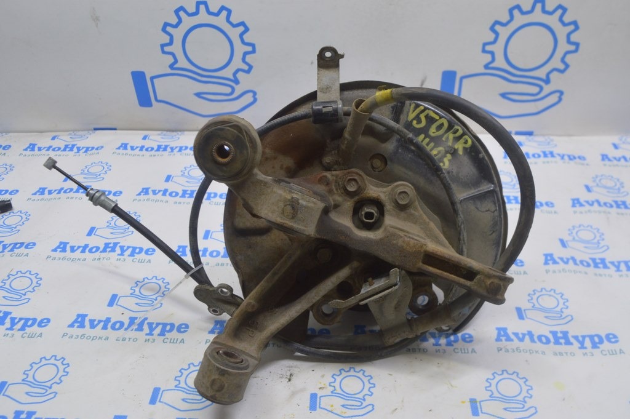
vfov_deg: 36.8
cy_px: 210
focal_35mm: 36
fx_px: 629
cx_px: 315
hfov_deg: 53.2
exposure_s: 1/20
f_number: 5.6
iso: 400
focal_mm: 24
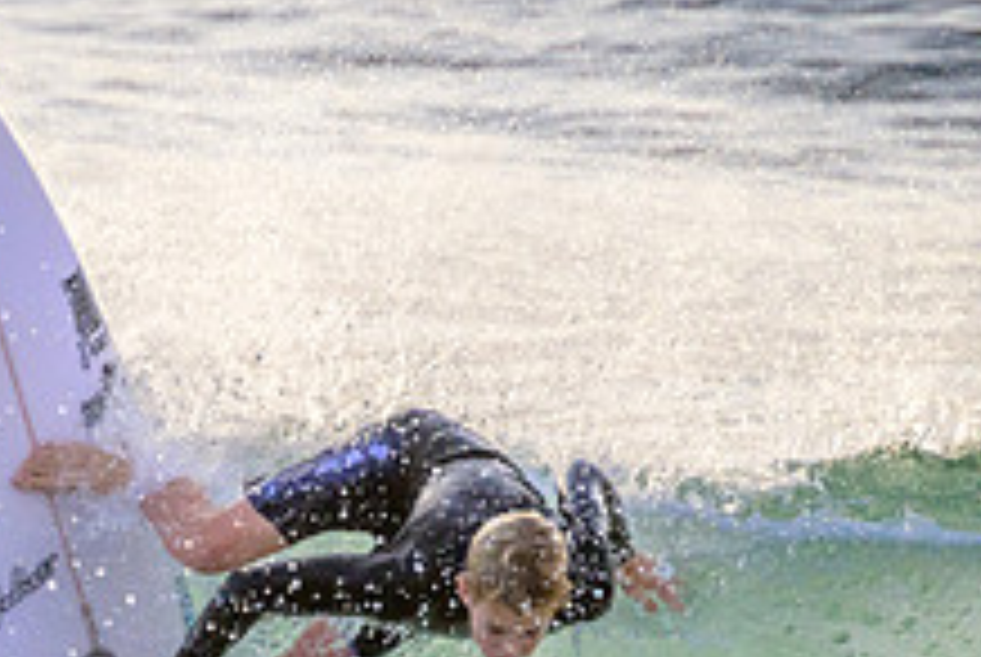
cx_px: -5
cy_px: 645
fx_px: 60412
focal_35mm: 2214
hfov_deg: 0.9
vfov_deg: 0.6
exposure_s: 1/2000
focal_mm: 800
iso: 2000
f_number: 11
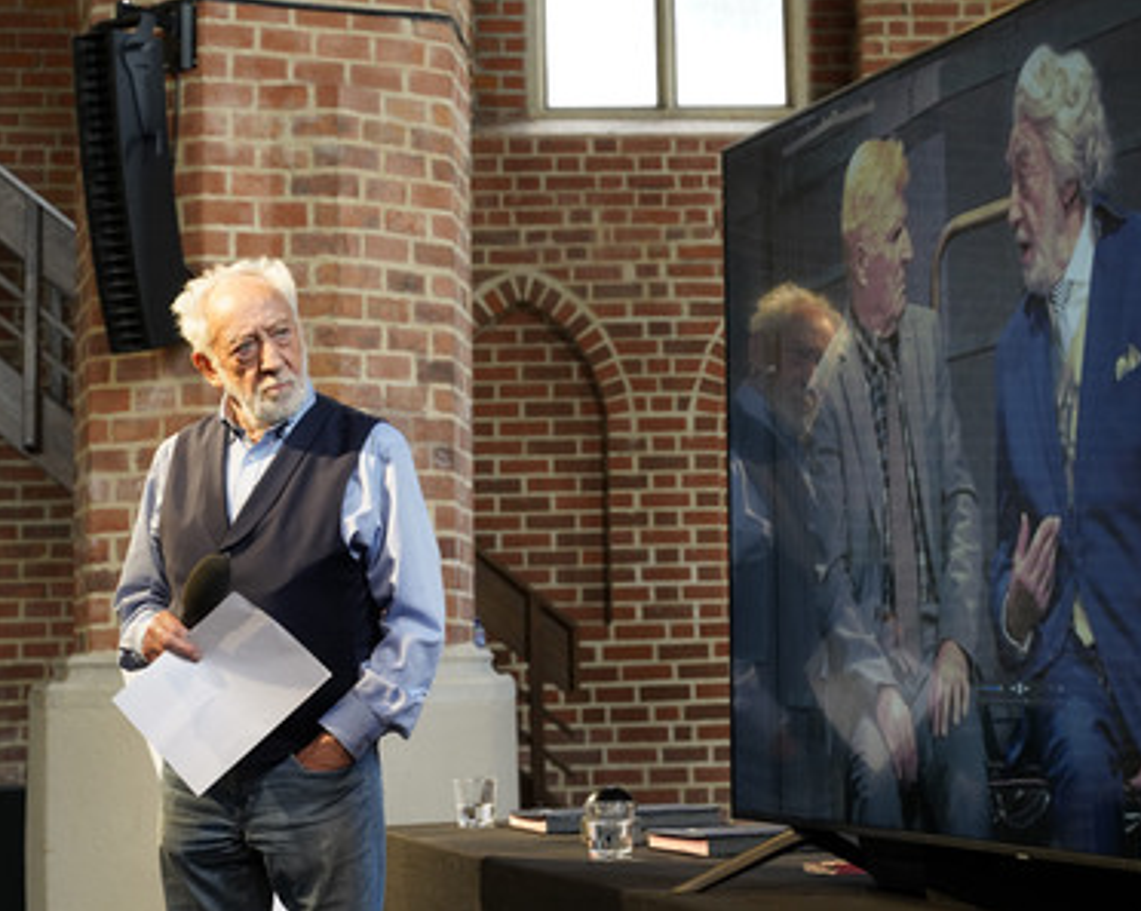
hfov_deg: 25.7
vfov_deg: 20.7
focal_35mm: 74
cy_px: 454
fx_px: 2497
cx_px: 636
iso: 1250
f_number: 6.3
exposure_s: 1/50
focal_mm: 65
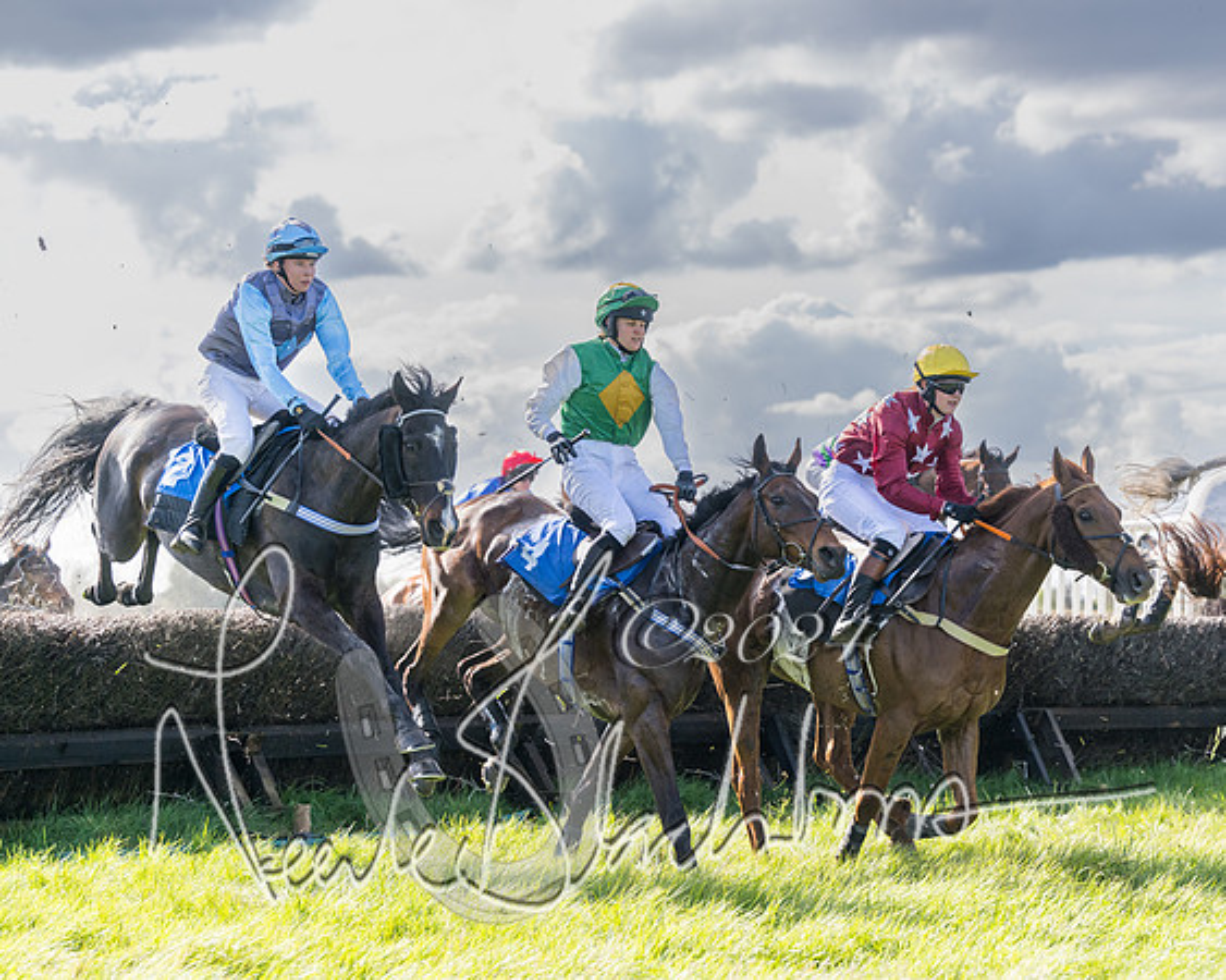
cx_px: 736
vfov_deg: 16.1
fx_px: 3472
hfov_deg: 20.0
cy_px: 490
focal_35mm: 96
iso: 400
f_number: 4
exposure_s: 1/2000
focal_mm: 85
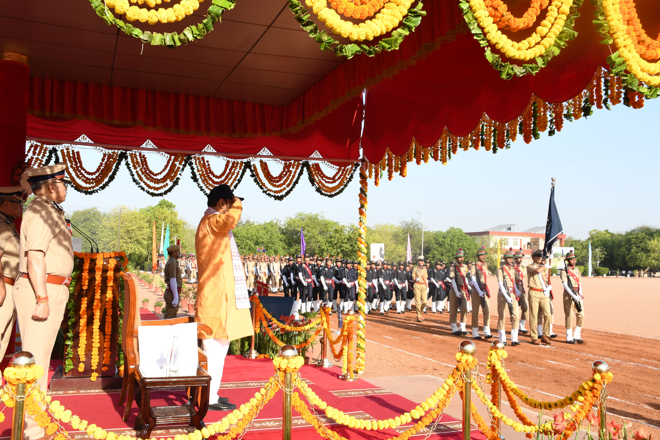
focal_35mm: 34
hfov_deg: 55.8
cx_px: 330
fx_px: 623
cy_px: 220
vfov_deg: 38.9
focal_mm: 23
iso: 200
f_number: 10
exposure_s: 1/125
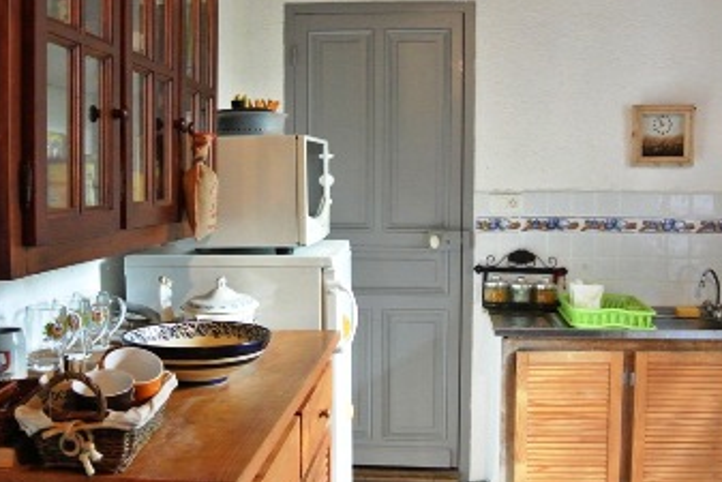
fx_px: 863
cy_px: 253
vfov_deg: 31.2
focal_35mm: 43
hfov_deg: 45.4
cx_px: 354
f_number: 3.5
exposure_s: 1/60
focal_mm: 11
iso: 2200
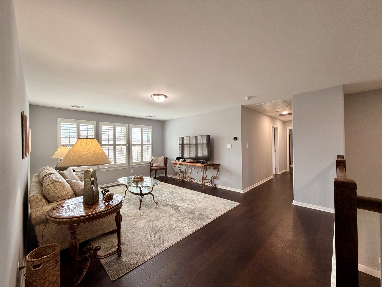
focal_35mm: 14
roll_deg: +1.1
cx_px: 191
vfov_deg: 85.7
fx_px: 154
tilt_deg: +0.3
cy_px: 144
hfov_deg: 102.1
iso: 200
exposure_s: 1/120
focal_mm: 2.22
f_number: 2.2
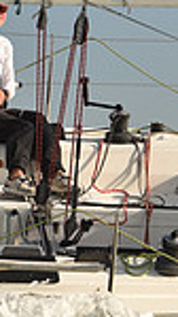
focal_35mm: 285
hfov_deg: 4.3
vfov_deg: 7.6
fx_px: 2387
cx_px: 108
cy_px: 193
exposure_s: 1/640
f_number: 5
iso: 250
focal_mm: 70
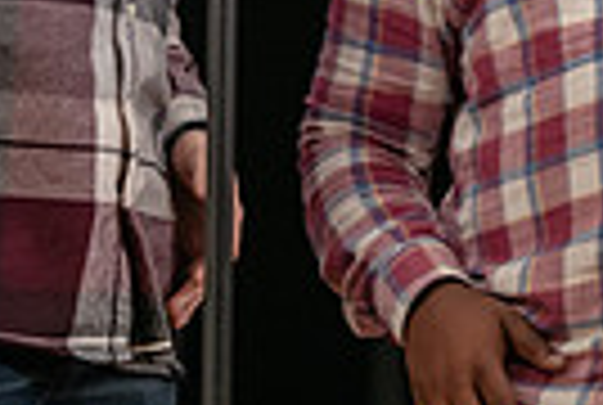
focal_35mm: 475
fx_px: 7974
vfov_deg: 2.9
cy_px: -241
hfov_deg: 4.3
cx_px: 670
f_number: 2.8
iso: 1600
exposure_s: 1/60
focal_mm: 110
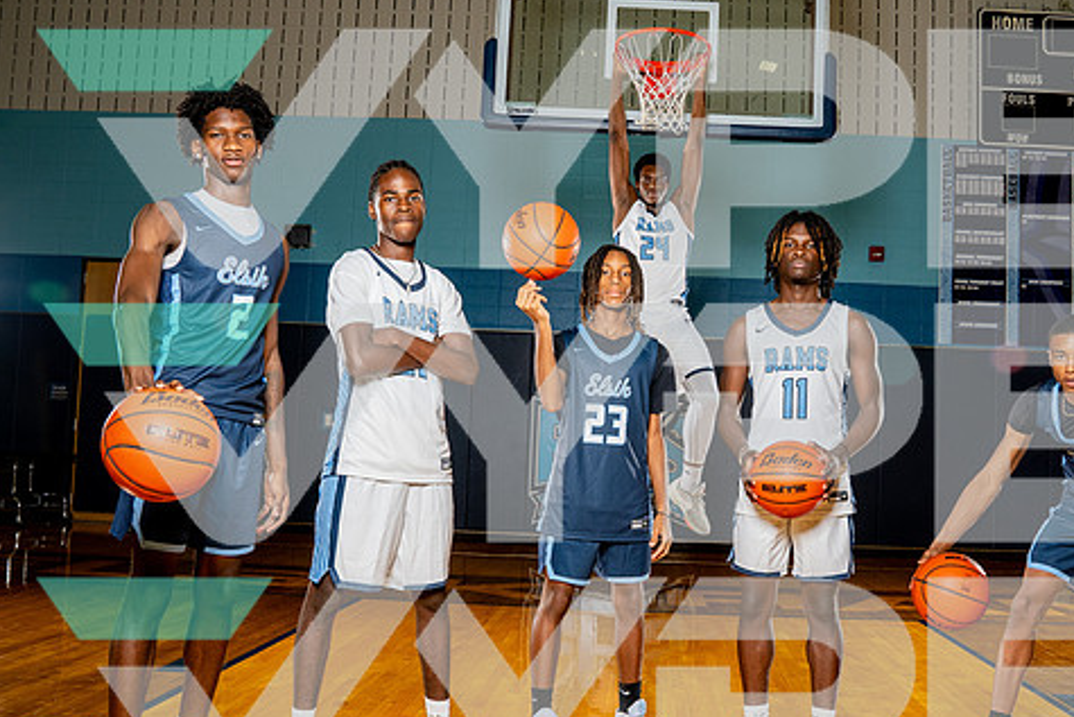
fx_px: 1044
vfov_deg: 37.9
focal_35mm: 35
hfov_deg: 54.1
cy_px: 377
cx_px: 642
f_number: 8
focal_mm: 24
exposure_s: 1/250
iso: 800
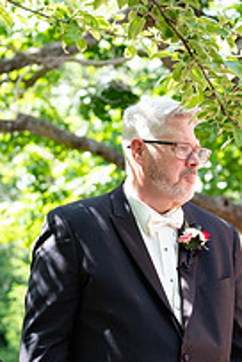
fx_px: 1668
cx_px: 148
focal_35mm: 166
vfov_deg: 12.4
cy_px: 205
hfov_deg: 8.3
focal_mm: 50
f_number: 2.8
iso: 250
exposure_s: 1/250
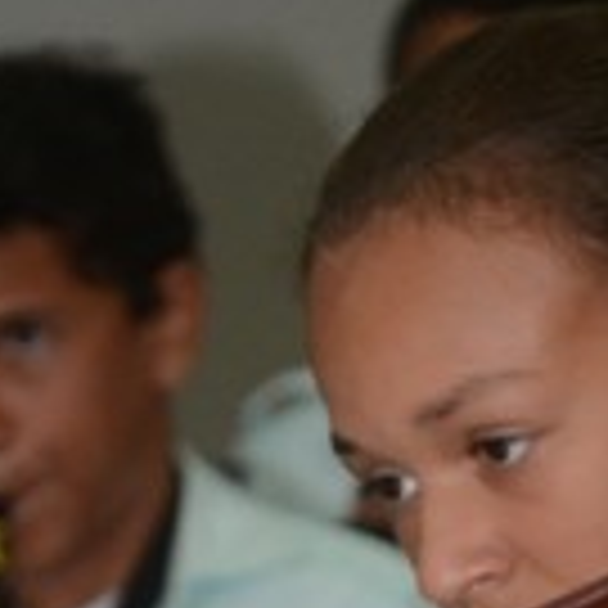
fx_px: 8445
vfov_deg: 4.1
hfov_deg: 4.1
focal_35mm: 425
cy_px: 779
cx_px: 428
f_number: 5.6
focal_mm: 100
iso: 1600
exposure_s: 1/80
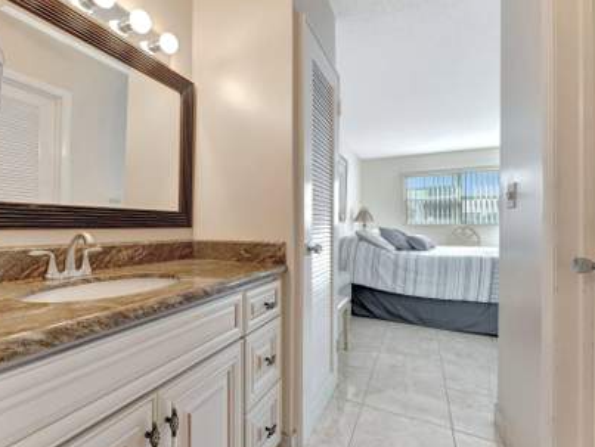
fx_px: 291
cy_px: 224
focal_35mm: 17
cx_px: 263
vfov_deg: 75.1
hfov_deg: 90.9
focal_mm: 14.8
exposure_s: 1/4
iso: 400
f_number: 9
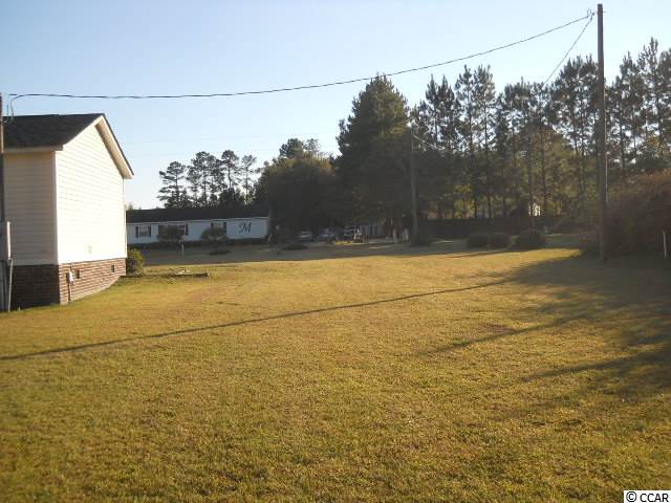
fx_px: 795
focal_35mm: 41
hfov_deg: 45.8
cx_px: 336
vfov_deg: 35.1
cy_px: 252
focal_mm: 6.72
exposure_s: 1/200
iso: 80
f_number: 5.5
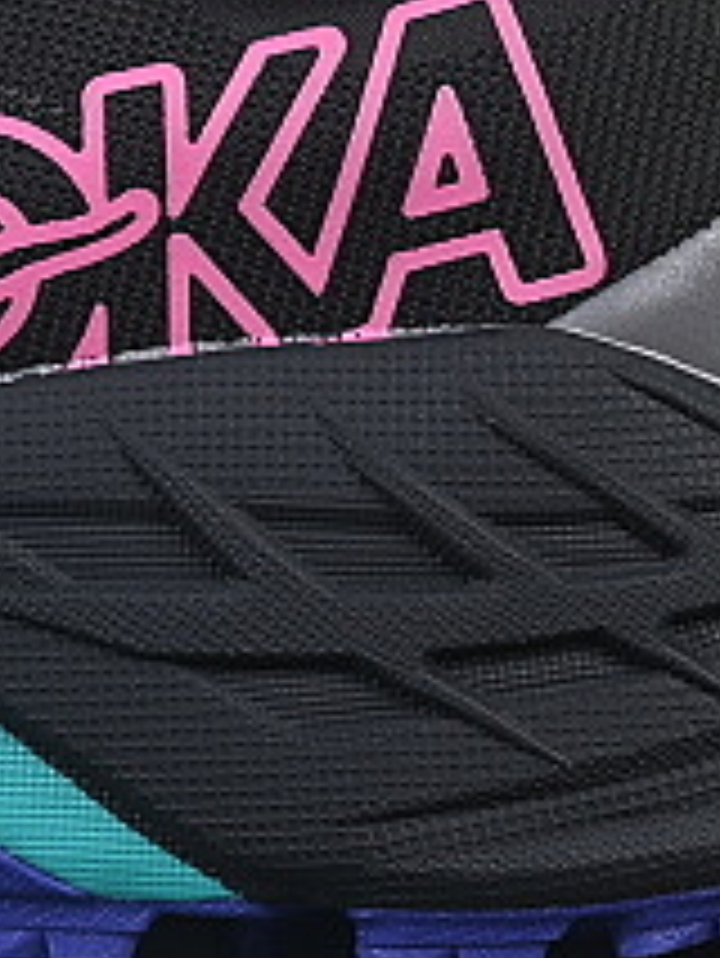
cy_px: -40
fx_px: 10140
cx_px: -522
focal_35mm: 366
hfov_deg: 4.0
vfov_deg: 5.4
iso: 160
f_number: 8
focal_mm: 50
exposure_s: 1/80
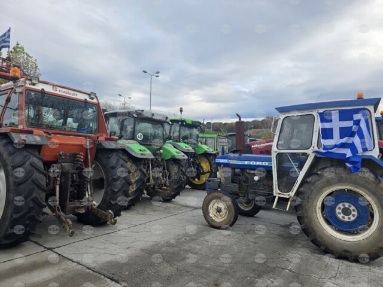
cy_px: 144
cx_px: 192
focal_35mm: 23
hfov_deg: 73.9
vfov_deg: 58.9
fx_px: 254
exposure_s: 1/339
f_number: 1.7
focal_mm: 6.3
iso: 12
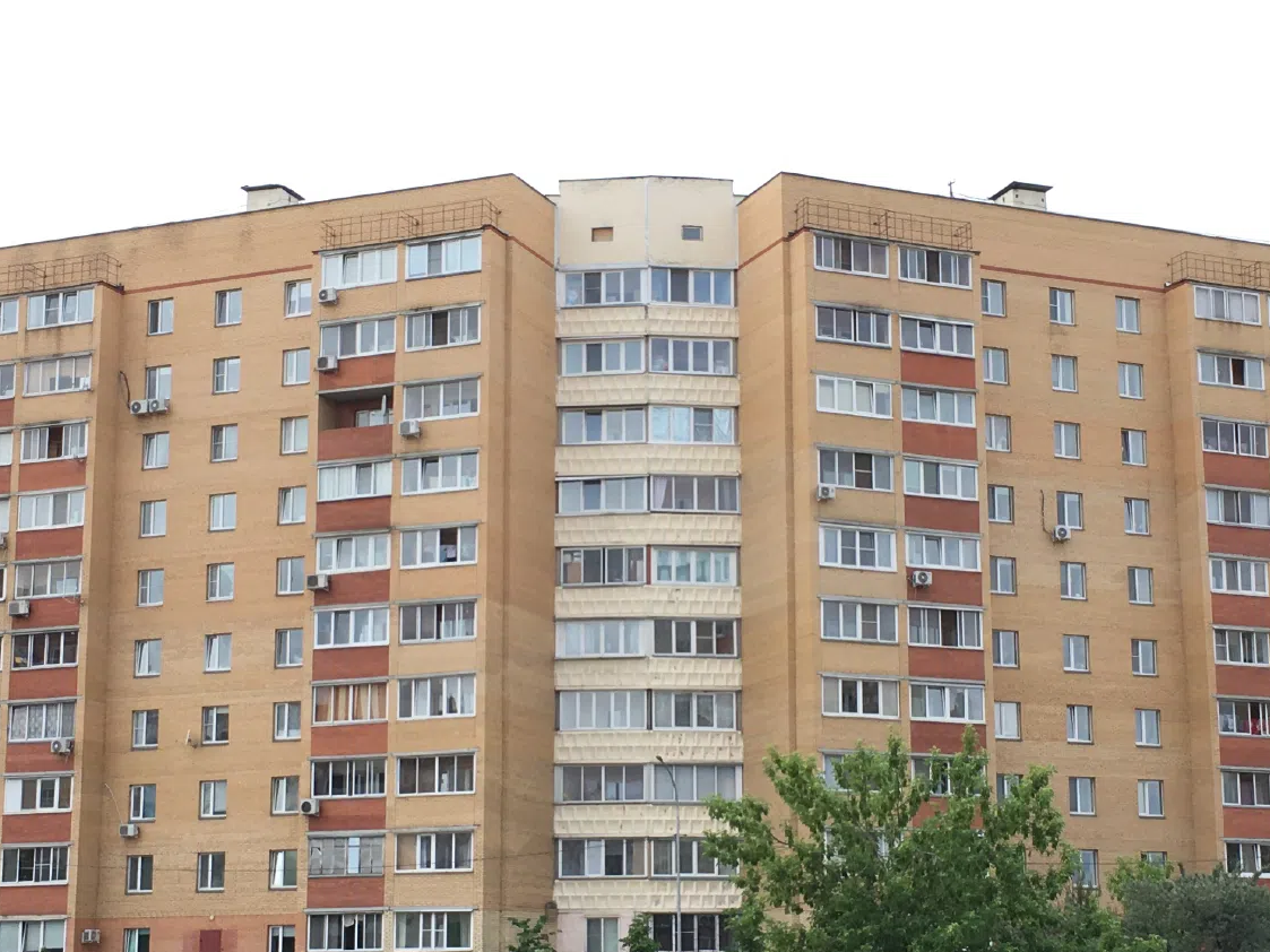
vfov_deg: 23.6
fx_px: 2274
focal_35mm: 62
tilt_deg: +10.7
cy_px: 575
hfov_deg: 31.2
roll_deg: -0.2
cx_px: 672
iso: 25
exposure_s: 1/680
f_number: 2.2
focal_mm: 4.15
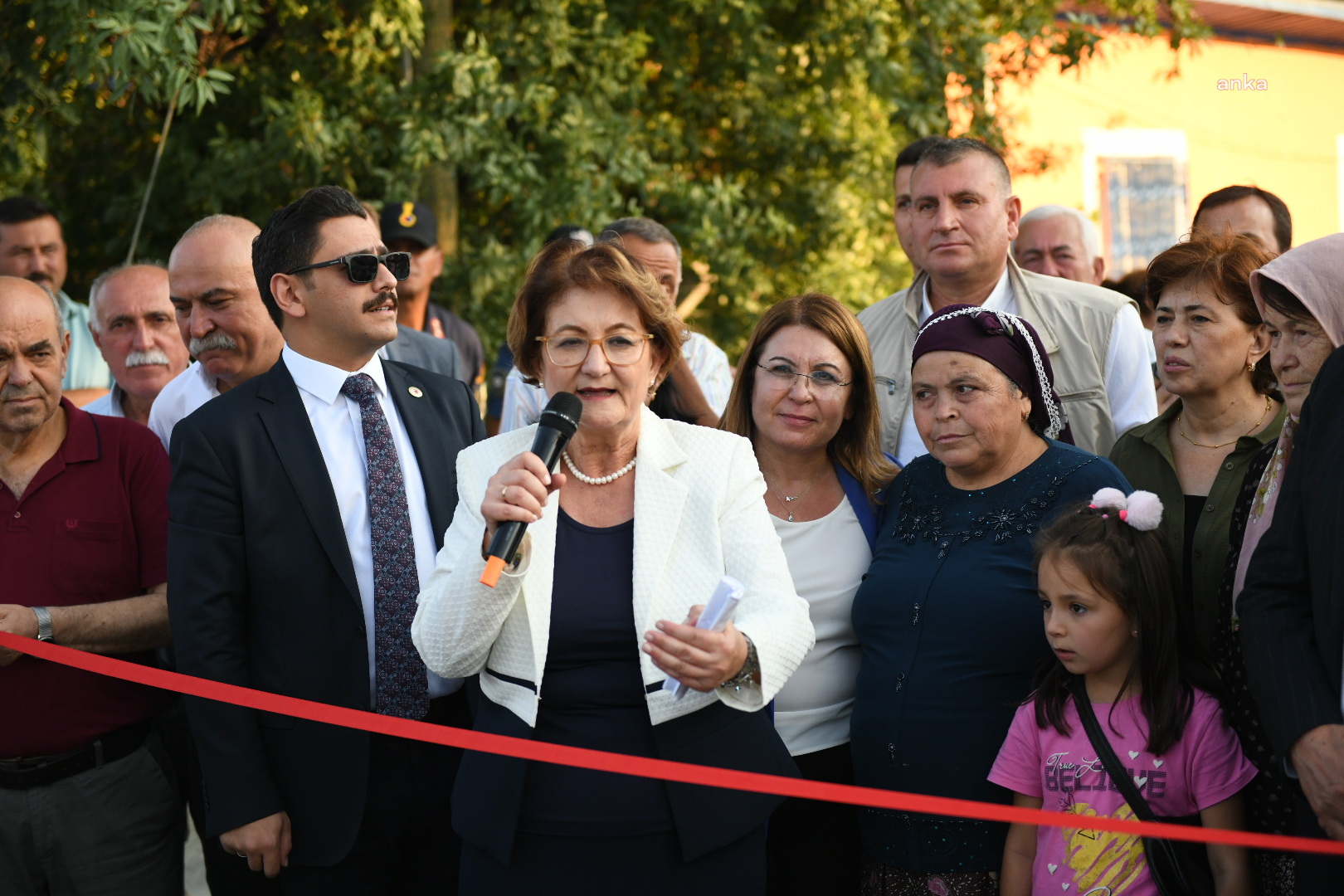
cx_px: 672
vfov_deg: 20.6
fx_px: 2464
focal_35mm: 66
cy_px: 448
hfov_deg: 30.5
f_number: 3.2
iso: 1250
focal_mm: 66
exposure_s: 1/3200
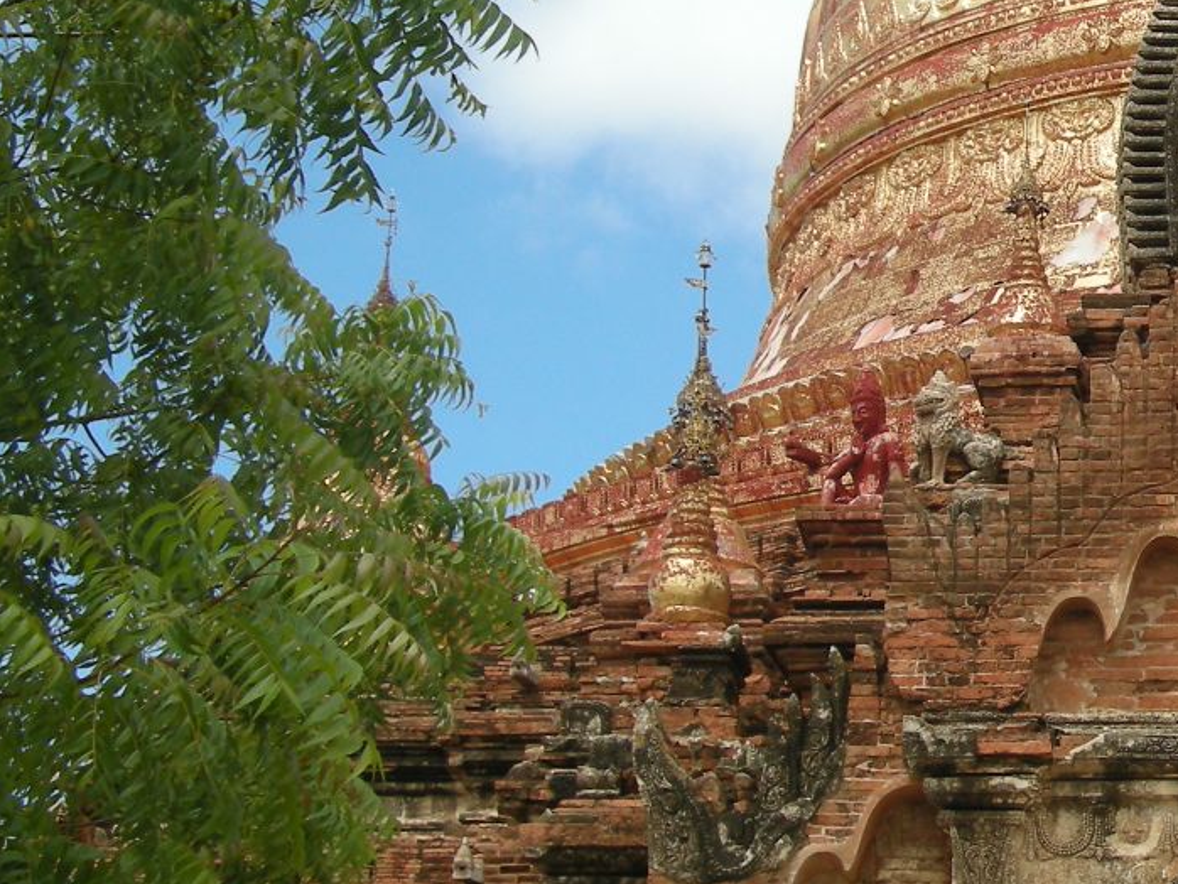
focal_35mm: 106
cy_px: 209
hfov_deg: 17.7
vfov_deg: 13.9
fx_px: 3608
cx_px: 1389
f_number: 2.8
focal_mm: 7.9
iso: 64
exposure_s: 1/775
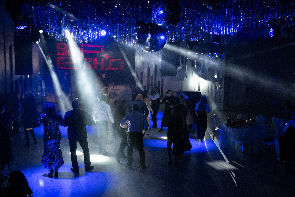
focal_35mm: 36
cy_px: 98
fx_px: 299
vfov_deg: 36.5
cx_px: 148
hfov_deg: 52.6
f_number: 4.5
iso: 10000
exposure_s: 1/1600
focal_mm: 36
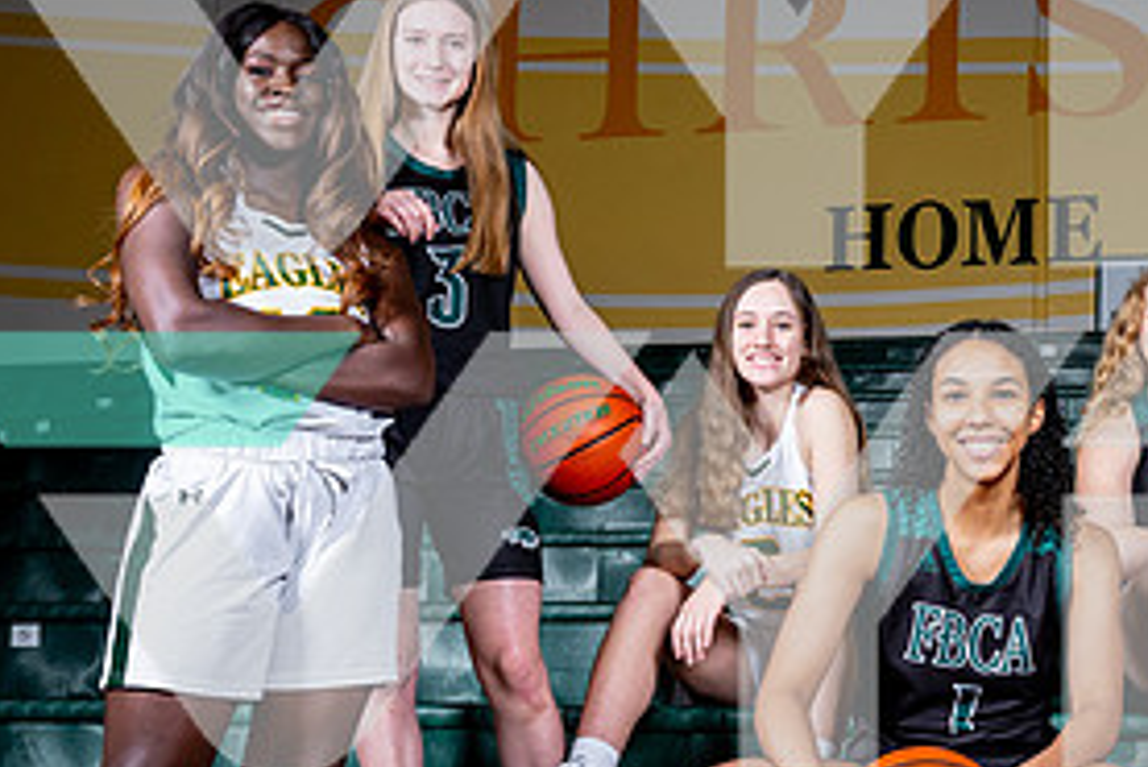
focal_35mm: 65
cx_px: 982
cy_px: 553
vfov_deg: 20.8
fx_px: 2074
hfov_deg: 29.9
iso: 100
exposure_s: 1/125
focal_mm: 31
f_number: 8
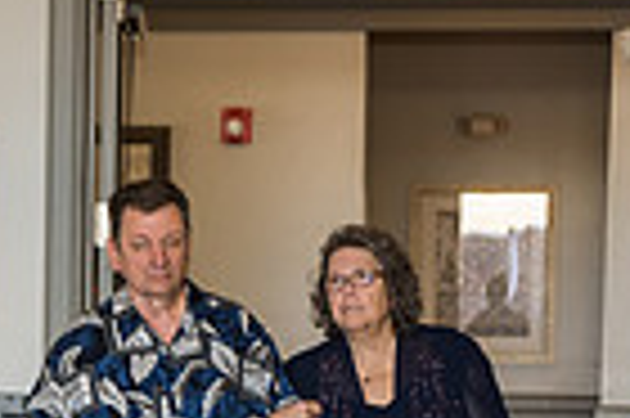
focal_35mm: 191
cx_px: 94
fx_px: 3339
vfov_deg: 7.1
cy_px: 623
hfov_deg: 10.7
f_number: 2.8
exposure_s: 1/200
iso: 500
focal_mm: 46
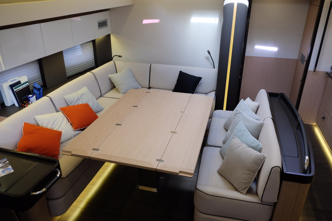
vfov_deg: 47.9
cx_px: 166
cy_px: 110
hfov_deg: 67.4
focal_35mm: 27
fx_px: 249
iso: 400
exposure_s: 1/75
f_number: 2.8
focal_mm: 18
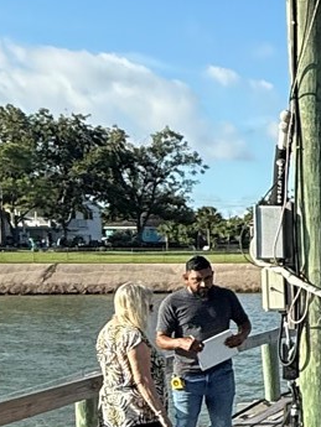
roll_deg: +0.5
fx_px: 1026
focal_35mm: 83
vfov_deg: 23.2
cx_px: 662
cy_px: 345
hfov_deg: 14.5
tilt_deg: -5.8
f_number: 2.2
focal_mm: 2.22
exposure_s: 1/1167
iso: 50
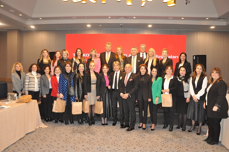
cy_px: 76
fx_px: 172
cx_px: 114
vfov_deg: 47.8
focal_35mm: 27
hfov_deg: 67.5
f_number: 5
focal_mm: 18
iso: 1600
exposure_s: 1/60
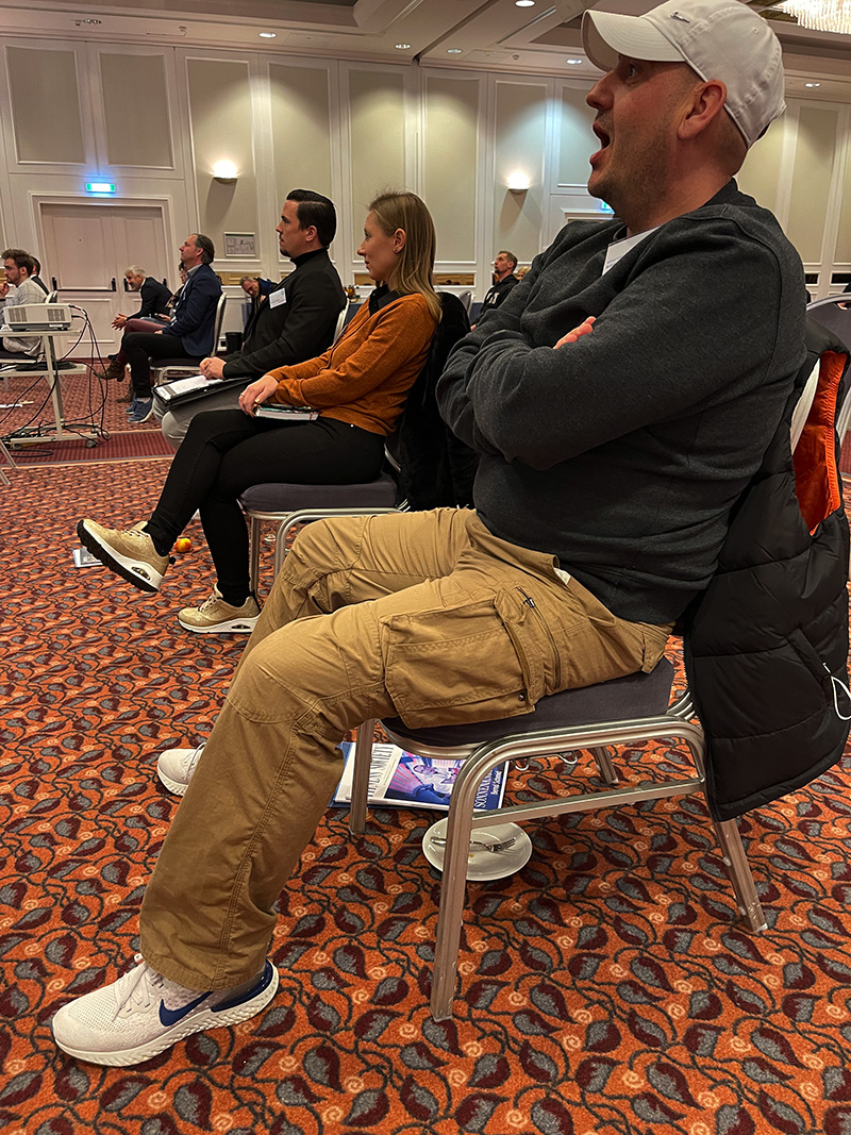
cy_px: 568
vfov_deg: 67.3
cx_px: 426
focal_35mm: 26
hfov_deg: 53.1
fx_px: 852
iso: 250
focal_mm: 5.1
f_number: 1.6
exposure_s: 1/50
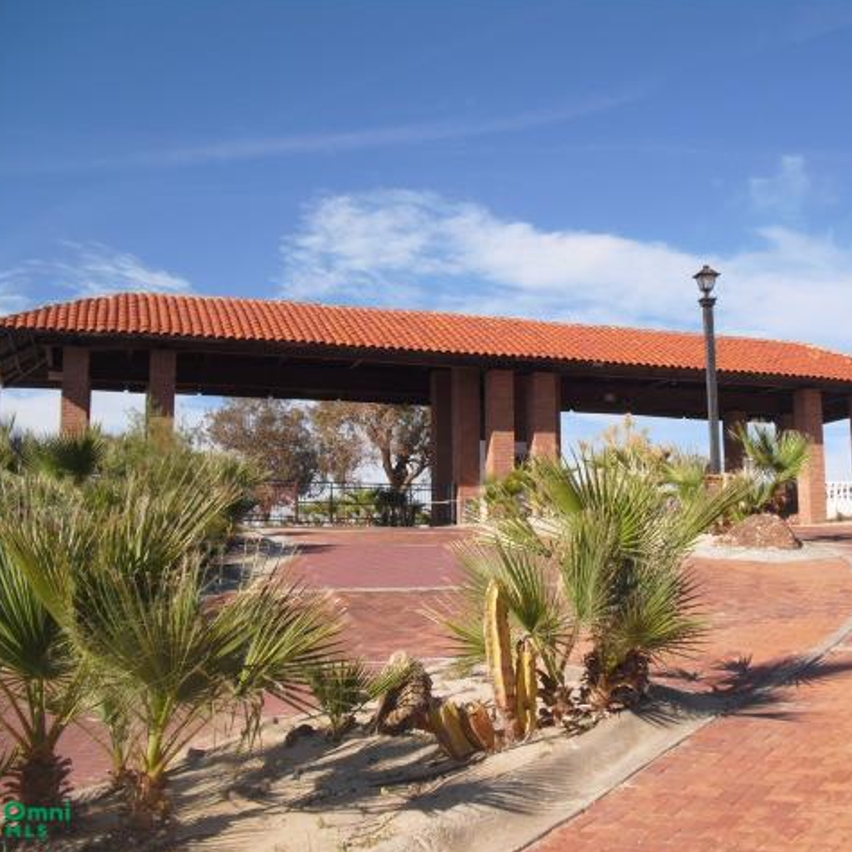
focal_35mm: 43
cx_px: 494
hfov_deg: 39.1
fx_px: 1197
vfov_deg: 39.2
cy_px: 426
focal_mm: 6.3
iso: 64
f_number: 7.8
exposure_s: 1/125
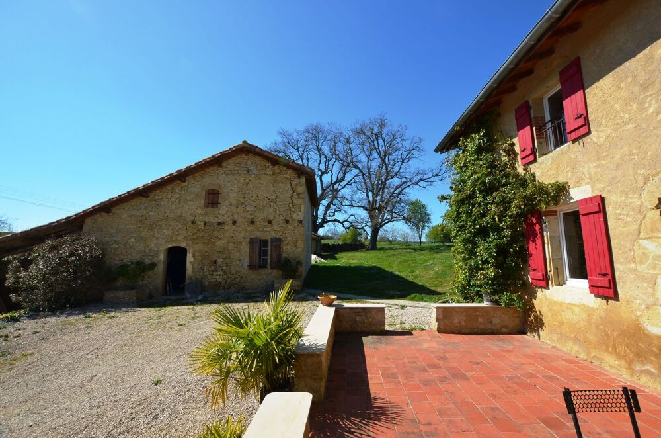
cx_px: 330
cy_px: 219
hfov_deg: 100.5
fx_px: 275
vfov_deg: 77.1
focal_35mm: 15
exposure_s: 1/250
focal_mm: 10
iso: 100
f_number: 8
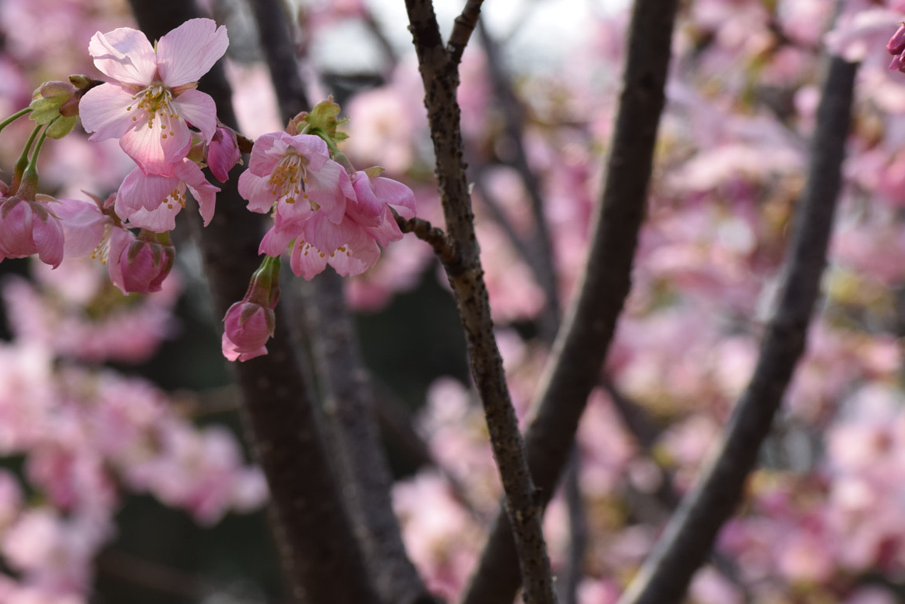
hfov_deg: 11.1
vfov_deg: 7.4
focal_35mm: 185
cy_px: 119
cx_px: 221
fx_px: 4651
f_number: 9
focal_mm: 70
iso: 200
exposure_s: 1/320
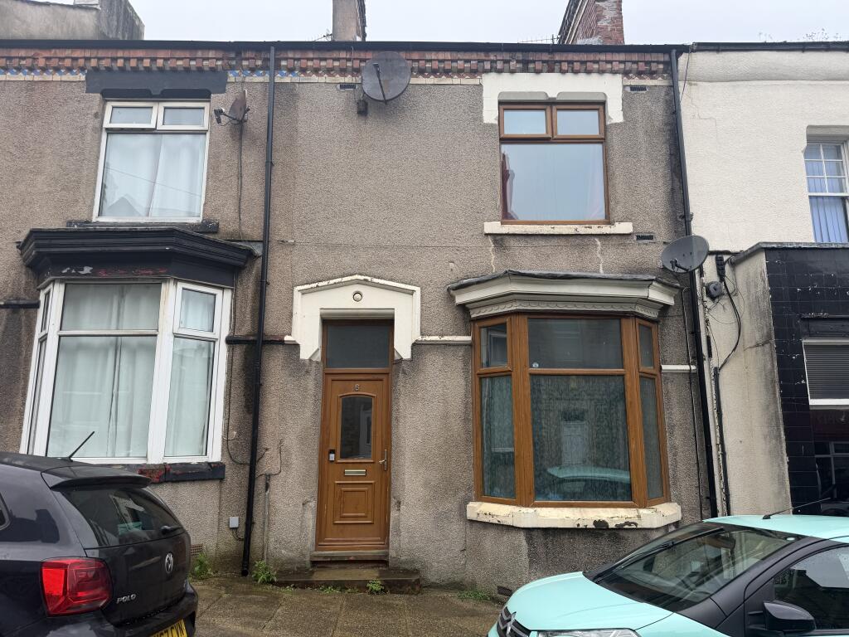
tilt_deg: +10.2
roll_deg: +1.0
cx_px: 424
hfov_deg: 71.6
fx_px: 589
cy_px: 318
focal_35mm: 24
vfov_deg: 56.8
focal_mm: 6.76
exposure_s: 1/849
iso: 80
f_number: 1.78
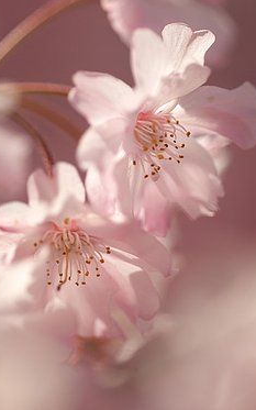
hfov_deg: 4.2
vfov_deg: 6.7
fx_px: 3507
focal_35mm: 314
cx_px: 124
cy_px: 210
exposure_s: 1/2500
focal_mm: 150
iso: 100
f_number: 2.8
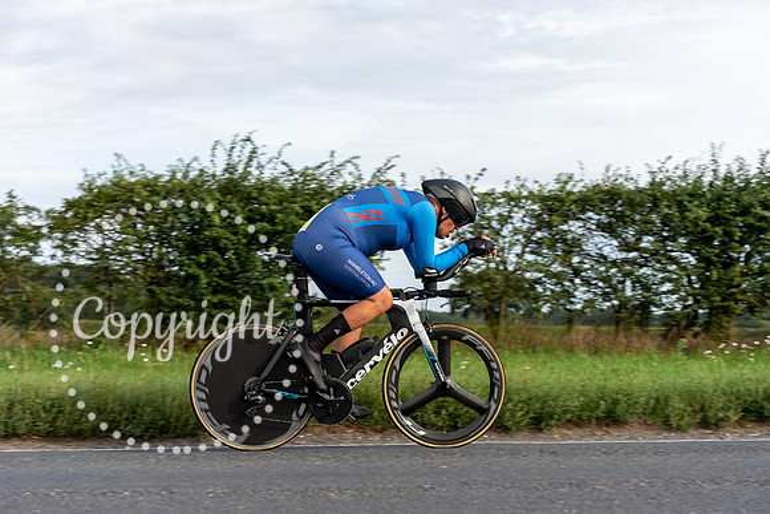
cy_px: 257
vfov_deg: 21.6
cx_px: 385
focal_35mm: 63
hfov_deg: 31.9
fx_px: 1348
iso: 160
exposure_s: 1/640
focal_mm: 63
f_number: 4.5
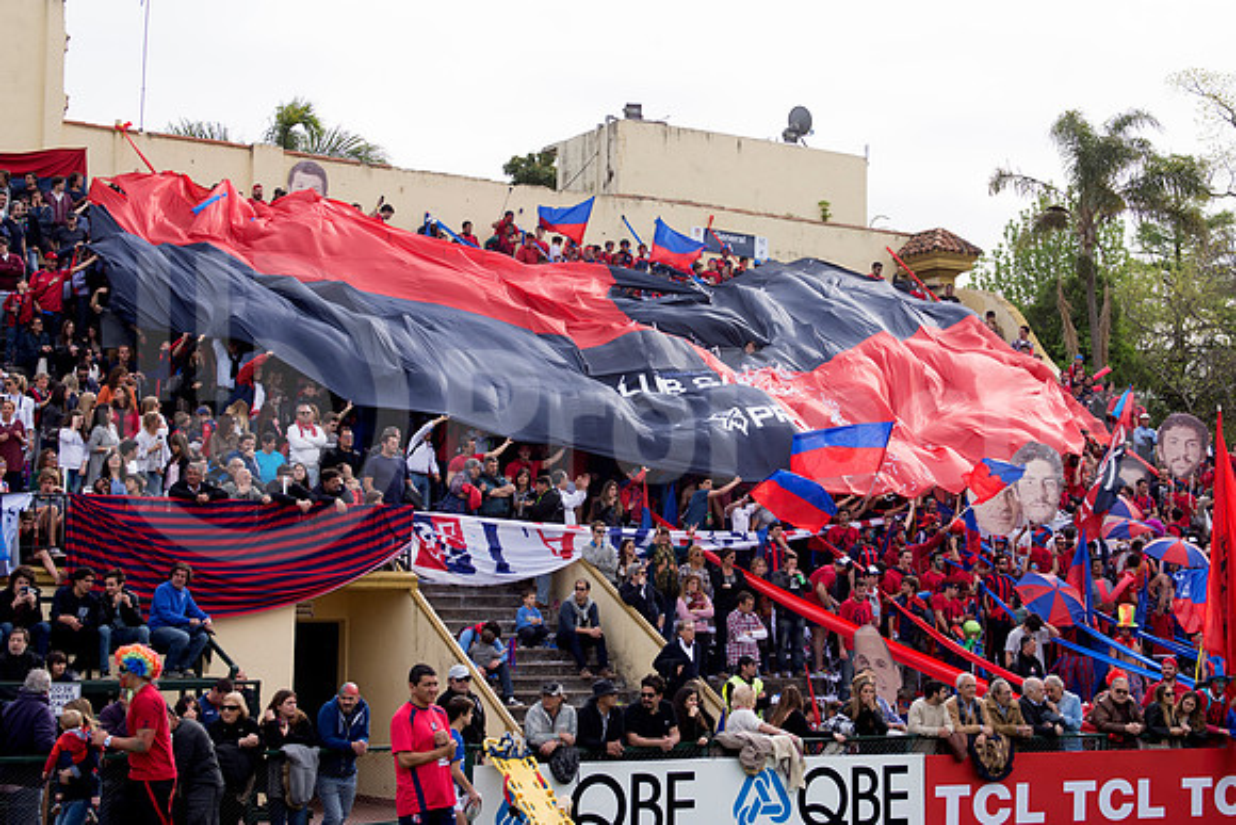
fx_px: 1957
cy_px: 412
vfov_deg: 23.8
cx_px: 618
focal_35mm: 57
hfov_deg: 35.0
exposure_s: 1/800
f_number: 4
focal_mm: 38
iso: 250
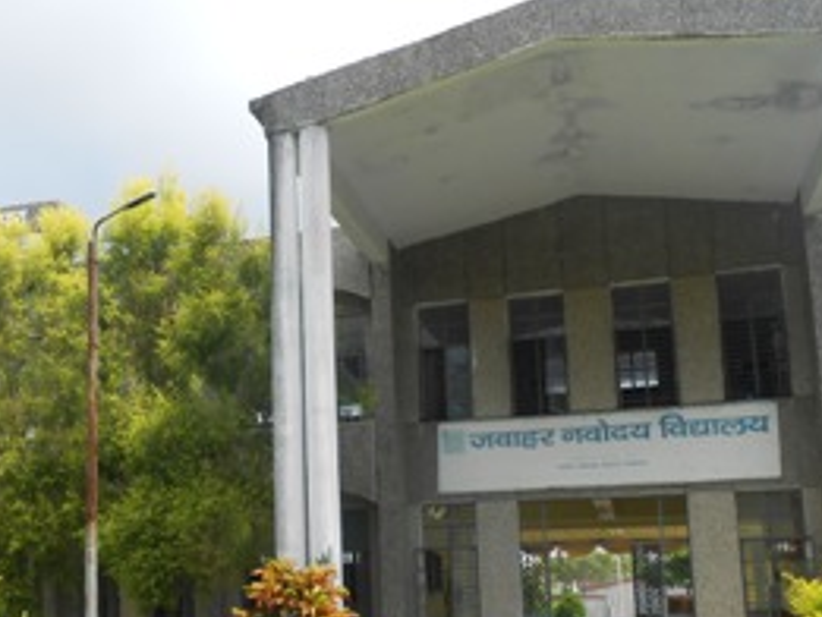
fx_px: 1093
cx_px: 156
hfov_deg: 39.5
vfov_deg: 31.1
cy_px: 441
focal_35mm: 46
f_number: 3.5
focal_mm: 4.6
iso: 80
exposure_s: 1/400
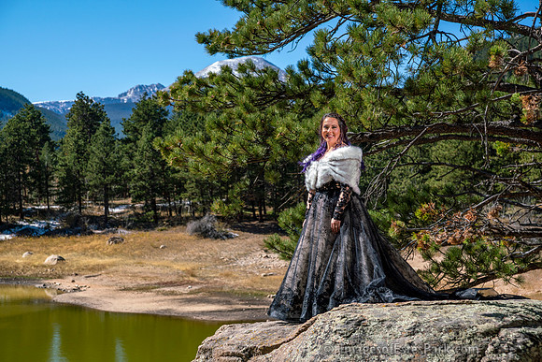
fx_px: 1054
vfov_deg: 19.5
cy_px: 181
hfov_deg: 28.8
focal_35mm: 70
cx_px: 271
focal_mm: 70
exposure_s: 1/1000
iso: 100
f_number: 5
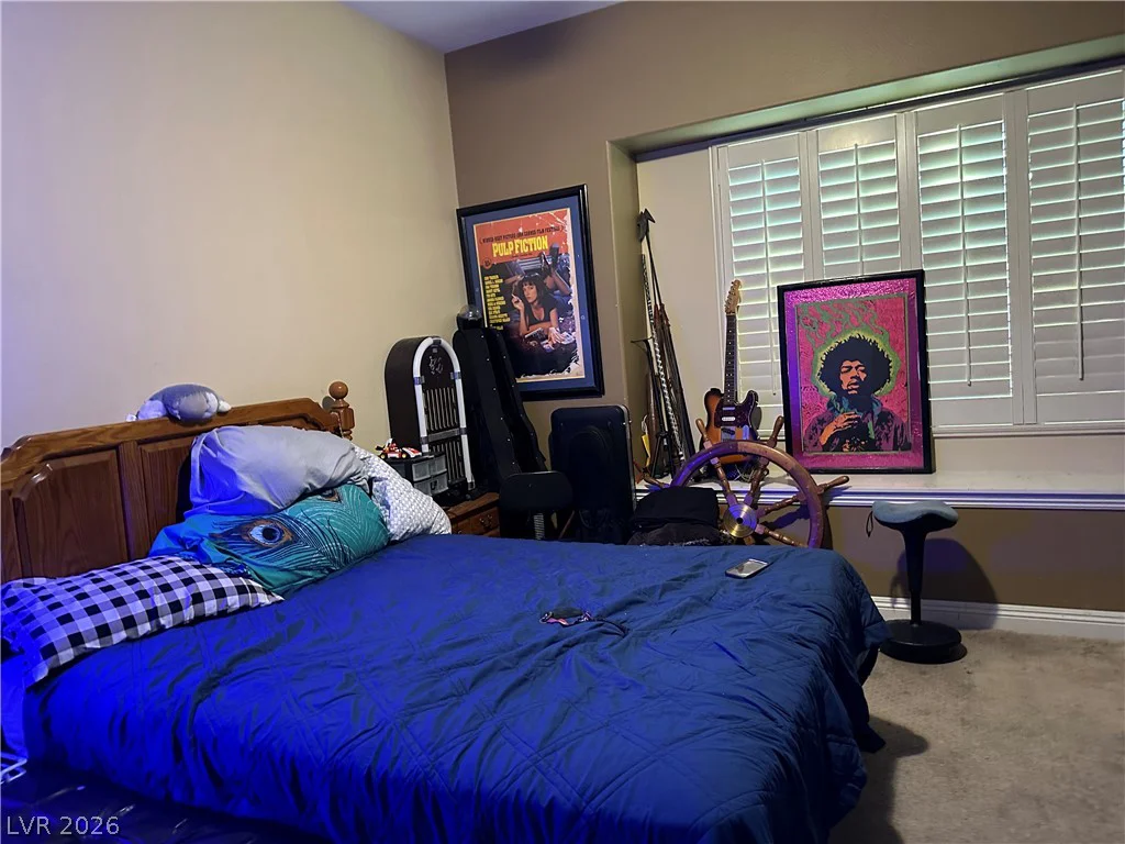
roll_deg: +5.2
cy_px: 422
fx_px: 780
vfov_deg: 56.8
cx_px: 562
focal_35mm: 24
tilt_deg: -6.3
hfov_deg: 71.6
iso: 1000
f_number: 1.78
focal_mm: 6.86
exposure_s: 1/30
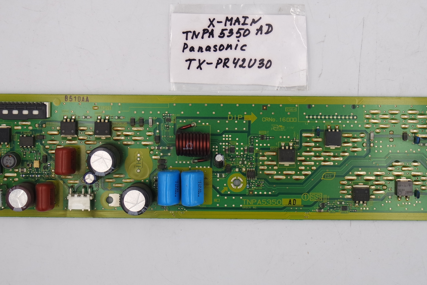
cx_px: 253
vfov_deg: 19.4
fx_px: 830
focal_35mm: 70
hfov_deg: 28.8
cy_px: 104
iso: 160
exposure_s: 1/125
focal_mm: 16
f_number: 5.6
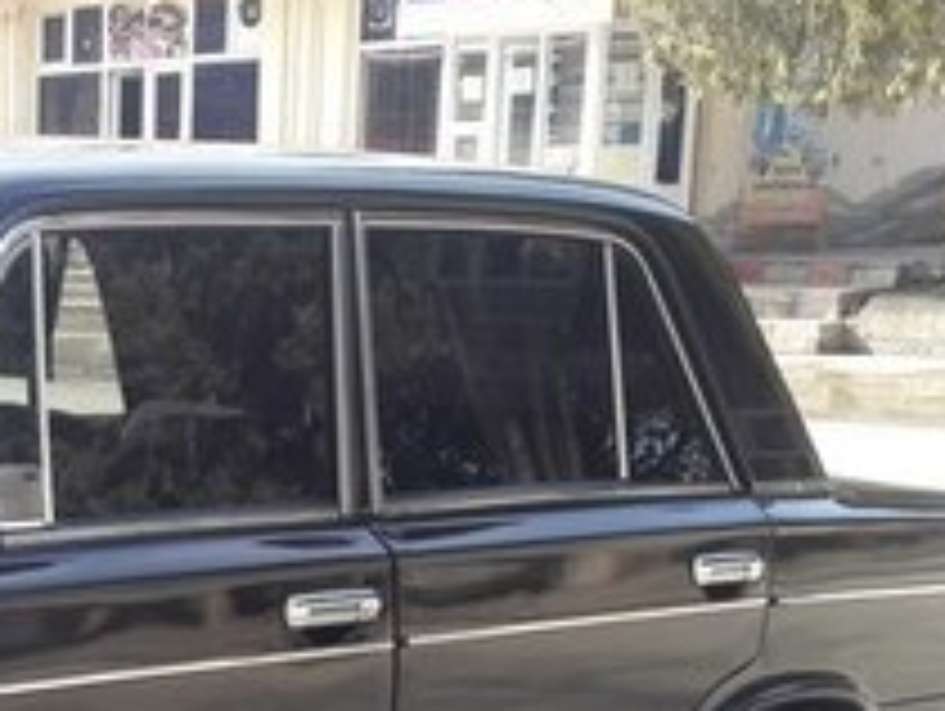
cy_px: 871
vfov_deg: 16.1
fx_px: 2405
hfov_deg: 21.0
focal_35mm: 88
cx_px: -135
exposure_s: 1/243
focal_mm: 3.7
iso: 40
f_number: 1.9
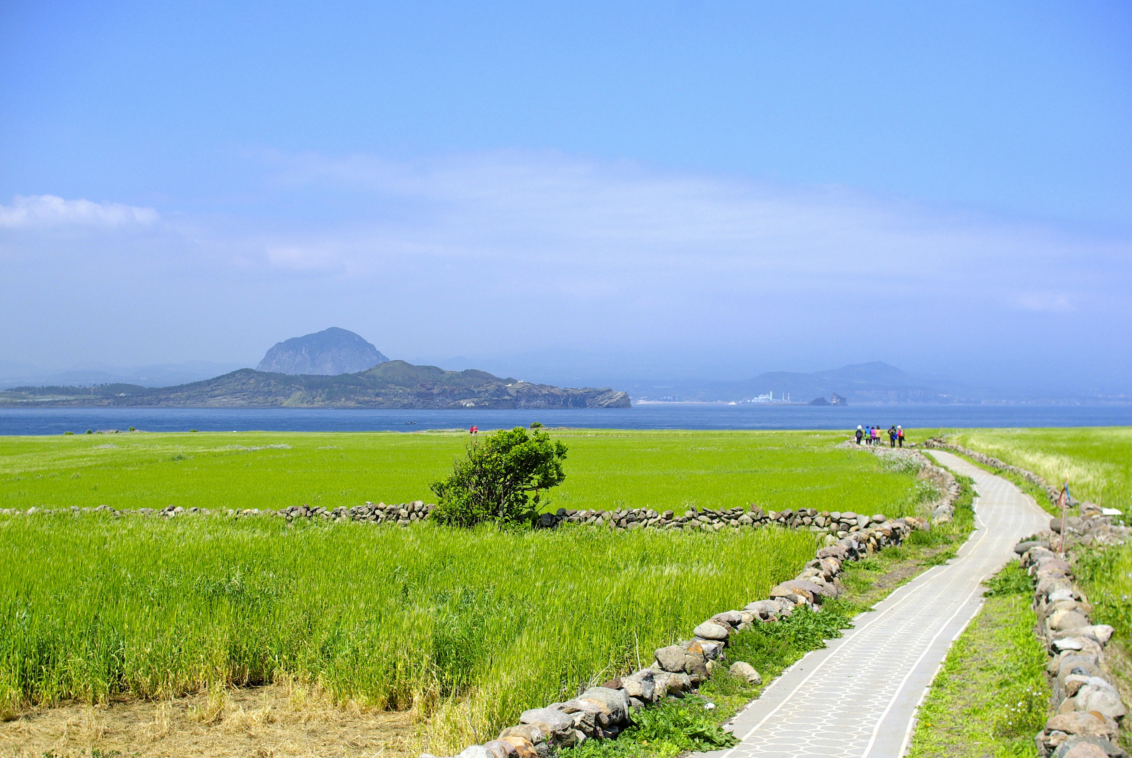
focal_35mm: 50
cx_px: 554
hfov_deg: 39.6
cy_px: 419
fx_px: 1574
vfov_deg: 27.1
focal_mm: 30
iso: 200
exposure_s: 1/3000
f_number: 4
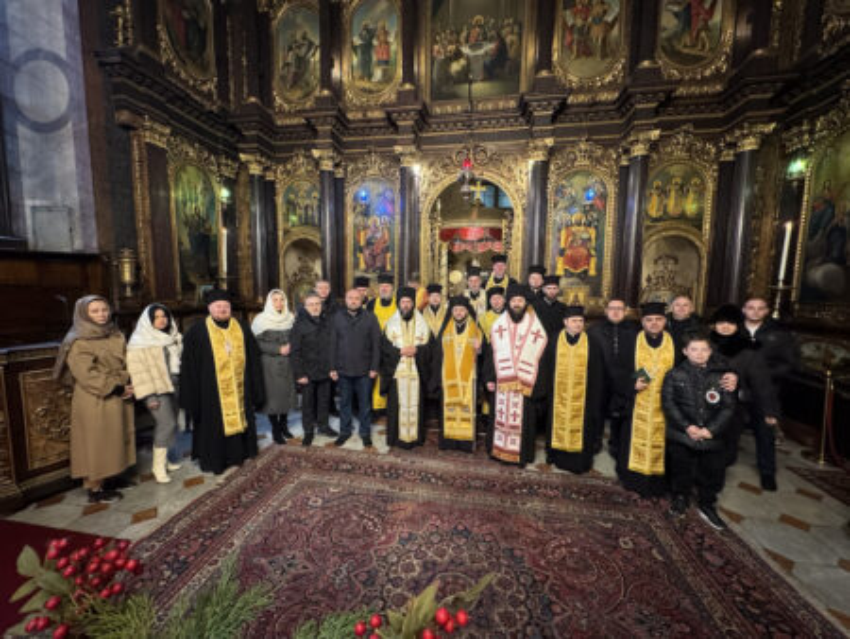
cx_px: 425
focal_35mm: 14
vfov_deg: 85.7
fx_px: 344
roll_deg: -1.1
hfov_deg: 102.0
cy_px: 320
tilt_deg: -6.3
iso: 1000
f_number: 2.2
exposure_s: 1/50
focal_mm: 2.22
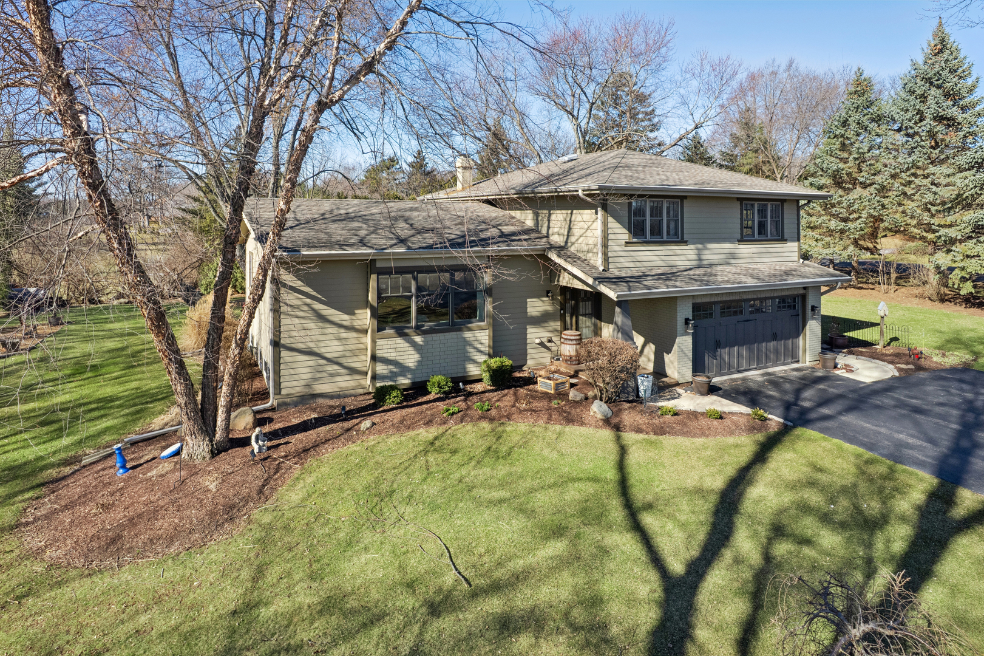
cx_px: 492
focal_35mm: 22
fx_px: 601
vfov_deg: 57.2
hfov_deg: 78.6
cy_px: 328
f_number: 2.8
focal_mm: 8.38
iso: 120
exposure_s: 1/1000
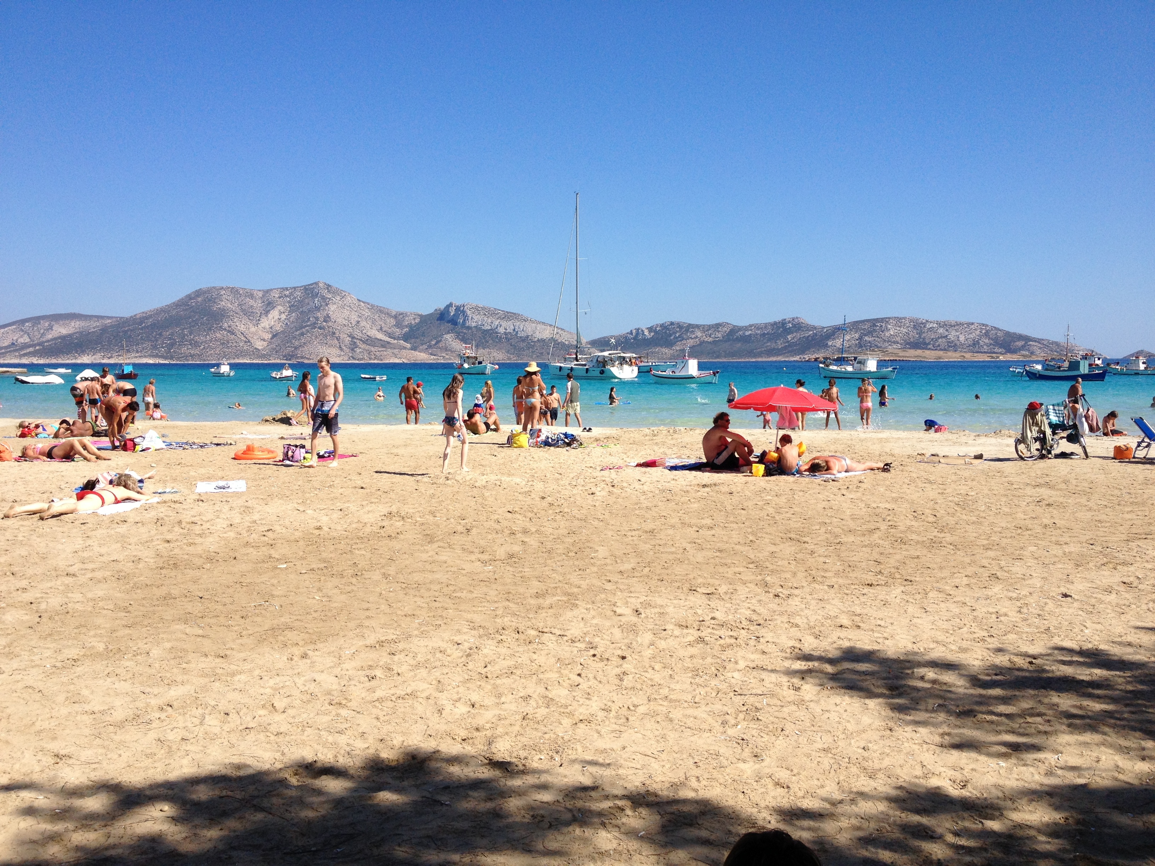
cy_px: 433
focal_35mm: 35
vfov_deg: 40.7
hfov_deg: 52.6
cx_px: 578
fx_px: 1168
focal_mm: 4.28
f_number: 2.4
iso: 50
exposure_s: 1/2208
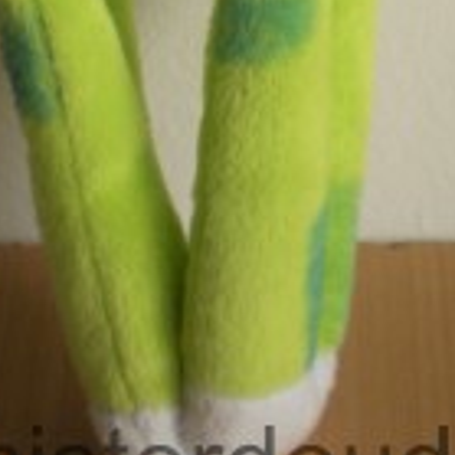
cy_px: -321
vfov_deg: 12.8
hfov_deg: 13.8
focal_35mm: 126
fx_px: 1874
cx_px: 170
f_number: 3.1
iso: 200
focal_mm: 6.3
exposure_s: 1/52
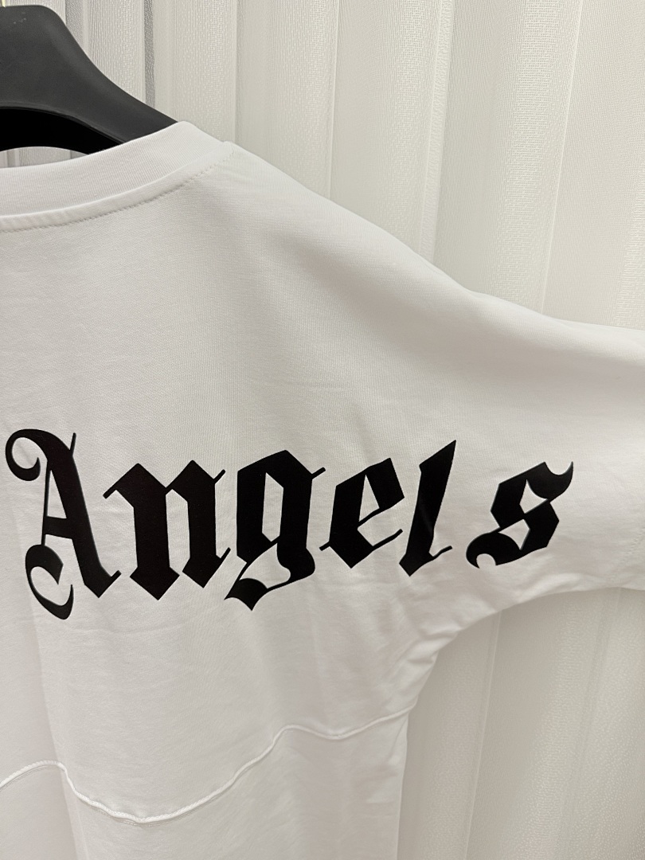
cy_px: 430
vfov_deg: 71.6
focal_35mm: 24
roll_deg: -3.6
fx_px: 596
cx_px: 322
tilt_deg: -14.7
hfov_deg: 56.8
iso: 200
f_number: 1.78
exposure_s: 1/50
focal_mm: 6.76
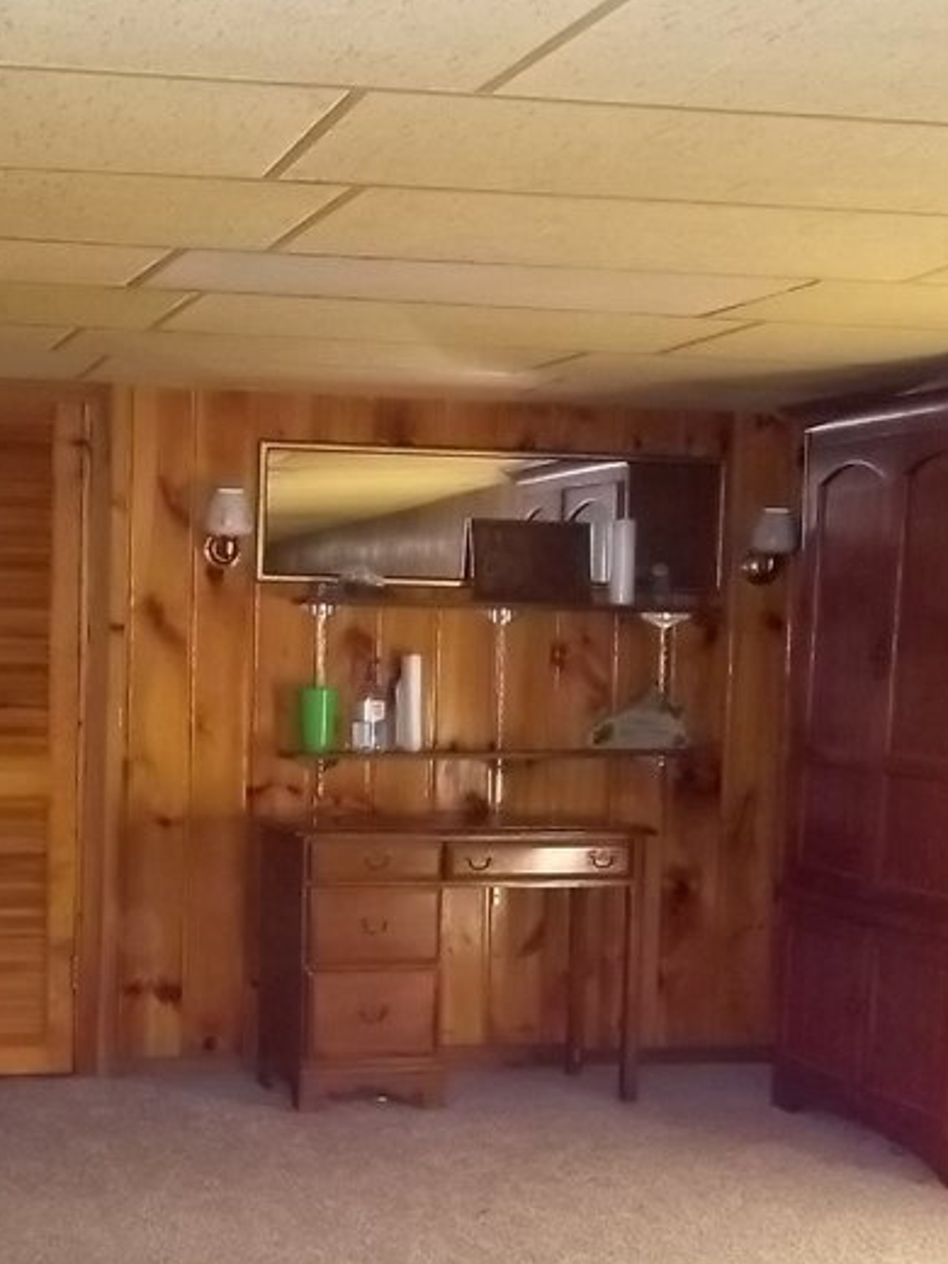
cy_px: 858
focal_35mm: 63
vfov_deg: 30.5
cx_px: 182
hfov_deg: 22.9
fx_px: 2300
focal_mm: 5.7
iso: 400
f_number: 2.9
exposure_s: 1/30
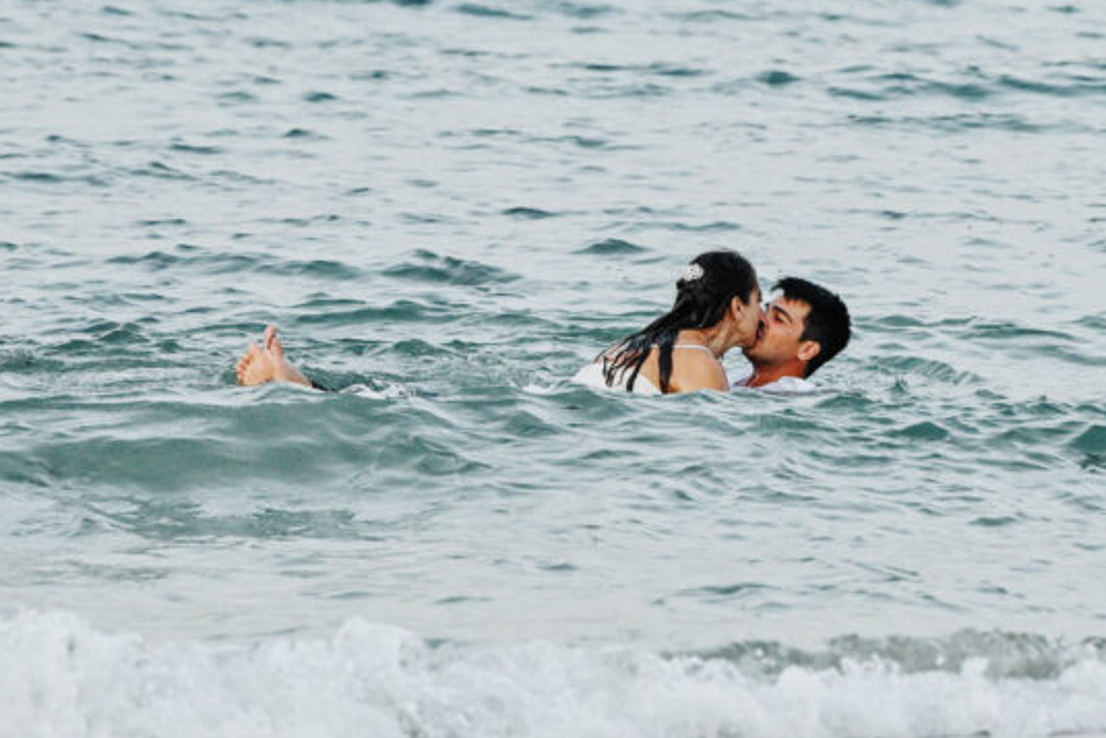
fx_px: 11493
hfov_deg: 5.5
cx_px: 542
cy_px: 249
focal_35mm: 374
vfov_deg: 3.7
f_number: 5.6
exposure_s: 1/800
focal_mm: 200
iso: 2500
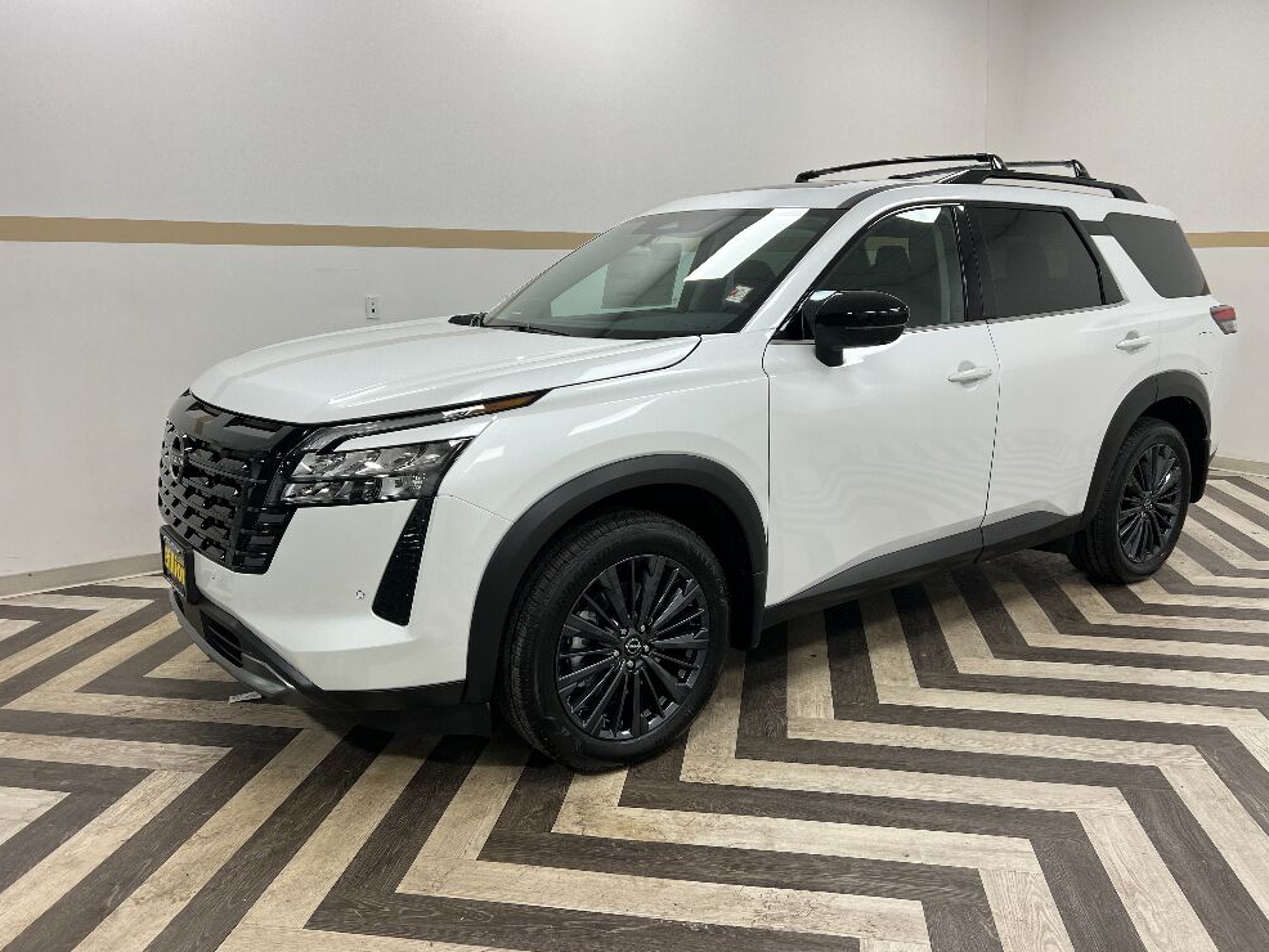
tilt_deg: -12.6
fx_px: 990
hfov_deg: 65.3
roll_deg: +0.0
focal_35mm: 27
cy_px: 489
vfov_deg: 51.4
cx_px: 633
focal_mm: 5.7
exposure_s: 1/120
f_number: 1.5
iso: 64
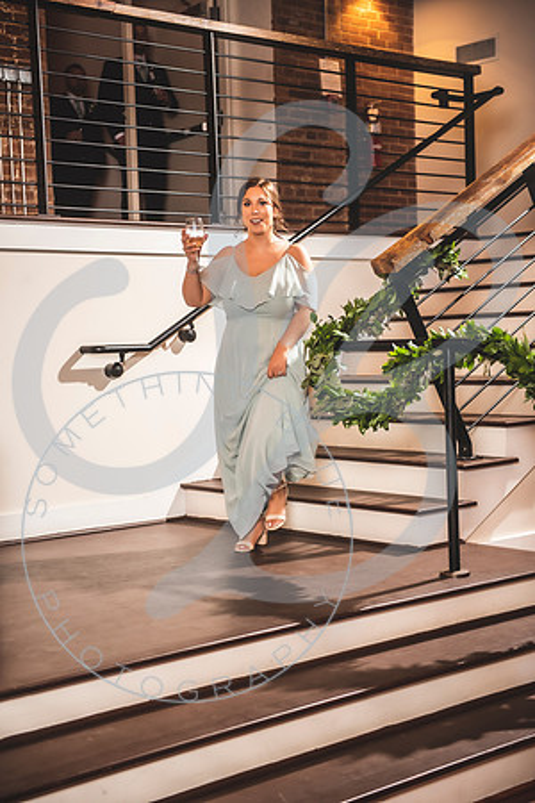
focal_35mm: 58
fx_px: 1293
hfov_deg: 23.4
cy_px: 402
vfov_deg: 34.5
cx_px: 268
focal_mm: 58
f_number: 2.8
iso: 400
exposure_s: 1/160
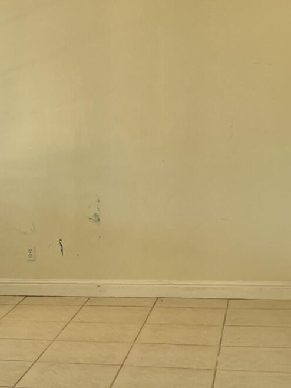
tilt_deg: -17.0
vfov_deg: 23.7
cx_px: -49
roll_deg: +1.9
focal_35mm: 79
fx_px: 885
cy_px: 381
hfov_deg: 17.8
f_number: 1.5
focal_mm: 5.7
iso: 64
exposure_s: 1/121
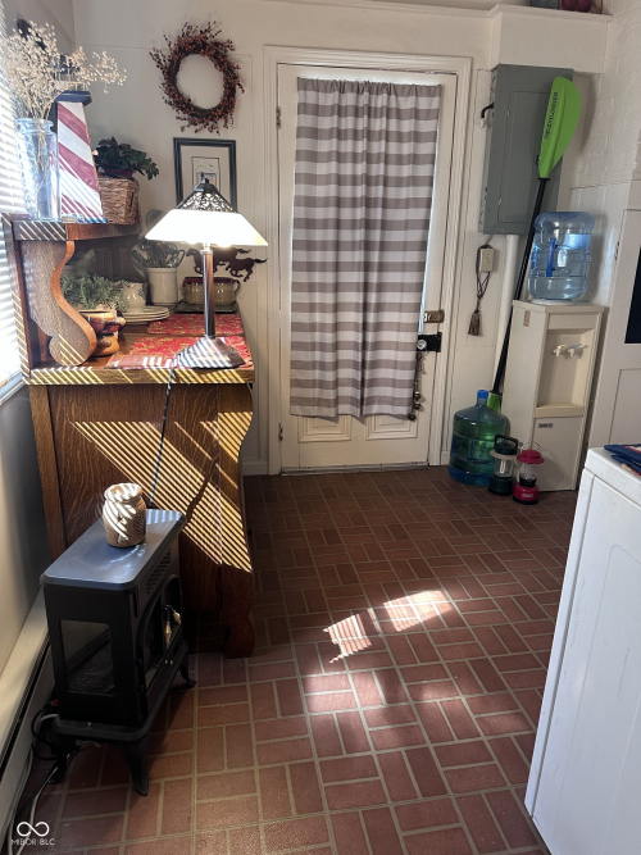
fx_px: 593
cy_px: 428
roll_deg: -1.5
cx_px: 320
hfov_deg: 56.8
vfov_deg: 71.6
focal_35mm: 24
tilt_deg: -17.3
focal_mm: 6.86
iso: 200
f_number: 1.78
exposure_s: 1/60
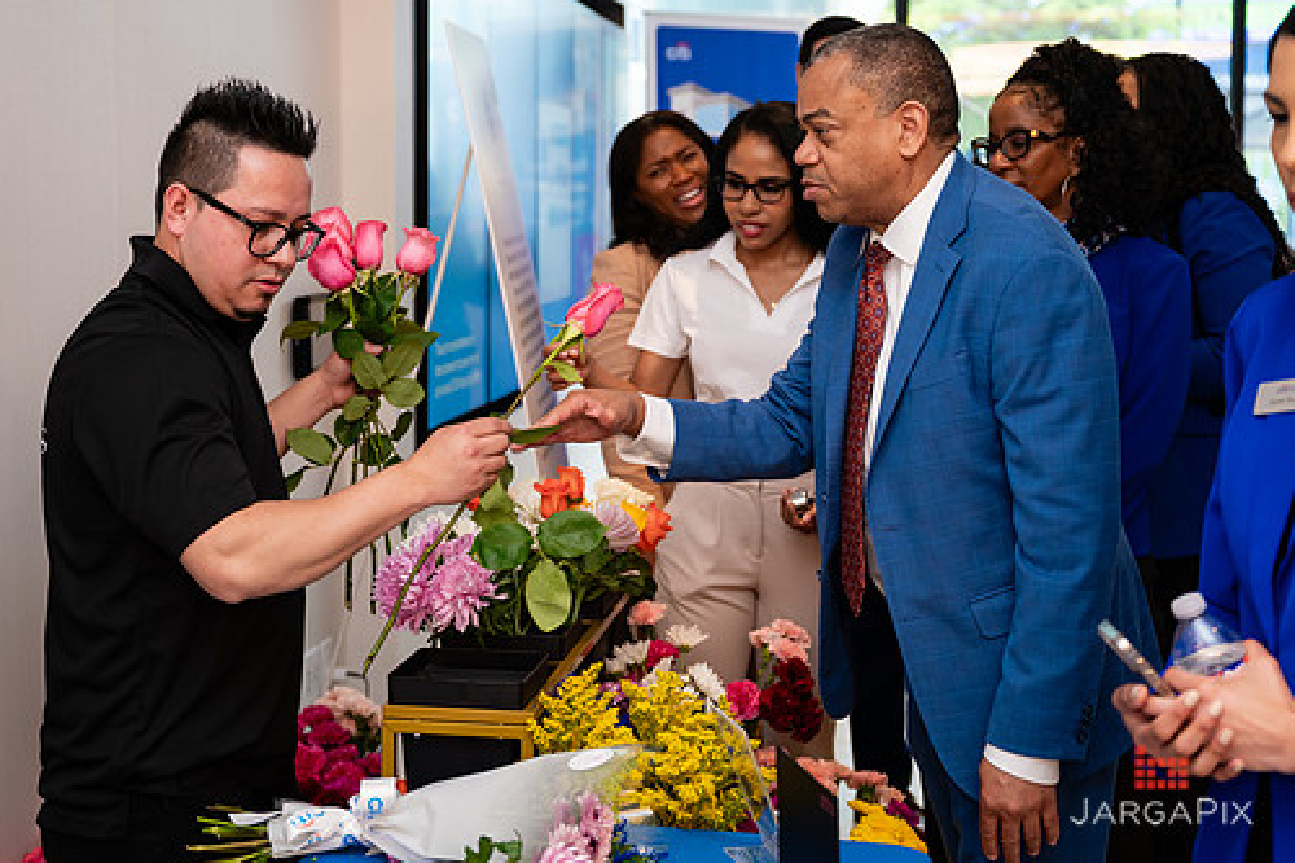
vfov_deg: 24.6
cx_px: 539
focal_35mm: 55
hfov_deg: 36.2
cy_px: 362
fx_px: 1978
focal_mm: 45
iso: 400
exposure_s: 1/200
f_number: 3.2
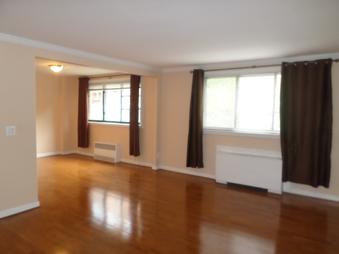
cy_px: 127
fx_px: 245
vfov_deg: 54.9
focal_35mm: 25
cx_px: 170
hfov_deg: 69.4
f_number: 2.5
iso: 320
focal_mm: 4.5
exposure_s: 1/30
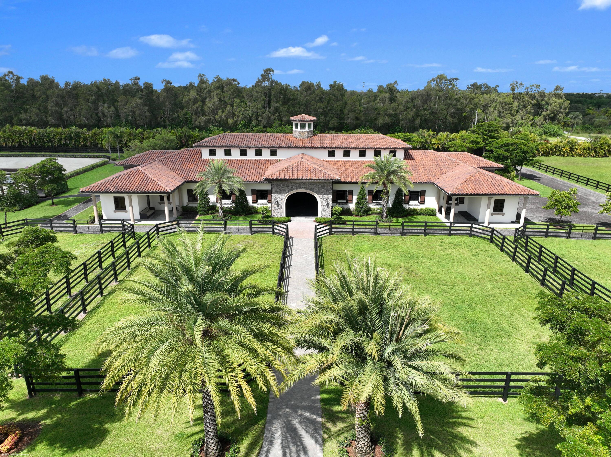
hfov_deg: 71.6
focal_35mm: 24
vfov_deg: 56.8
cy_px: 228
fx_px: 423
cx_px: 306
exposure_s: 1/1250
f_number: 2.8
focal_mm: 12.29
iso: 110
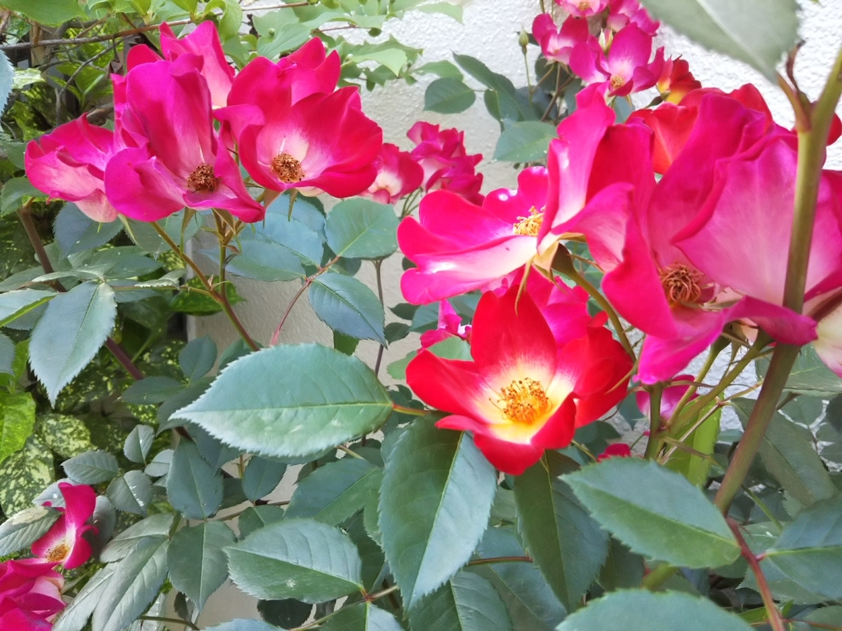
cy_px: 316
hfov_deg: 60.0
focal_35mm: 30
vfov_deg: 46.8
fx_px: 730
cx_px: 421
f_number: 2.2
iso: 64
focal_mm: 4
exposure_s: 1/120
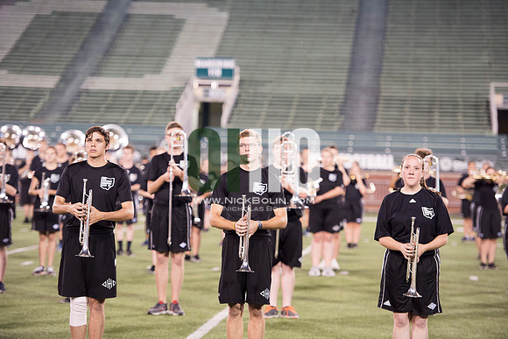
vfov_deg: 10.2
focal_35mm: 135
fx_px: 1905
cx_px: 254
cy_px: 170
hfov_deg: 15.2
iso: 1000
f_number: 2.8
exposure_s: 1/320
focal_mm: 135
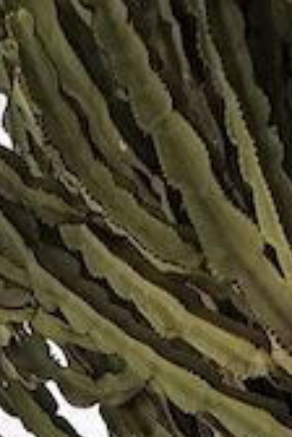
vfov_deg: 13.6
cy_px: 1035
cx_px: 63
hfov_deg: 12.3
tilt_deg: -0.1
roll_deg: -0.7
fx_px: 1350
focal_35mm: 111
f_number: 2.2
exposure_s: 1/2717
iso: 50
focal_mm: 2.22
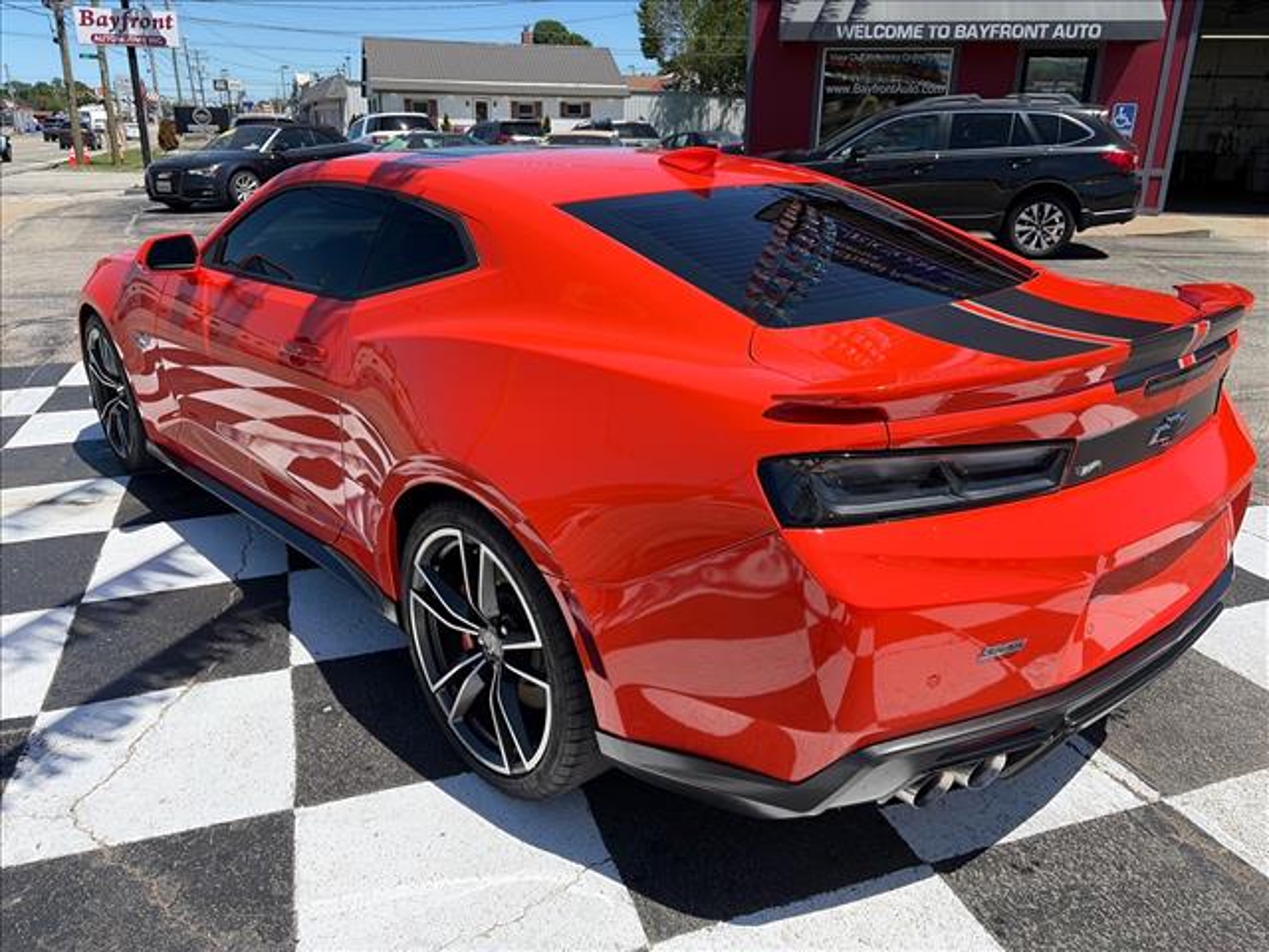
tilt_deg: -19.7
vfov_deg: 53.1
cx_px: 634
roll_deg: -0.9
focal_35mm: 26
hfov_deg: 67.3
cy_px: 476
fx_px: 953
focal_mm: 5.96
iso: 64
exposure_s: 1/3448
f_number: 1.6
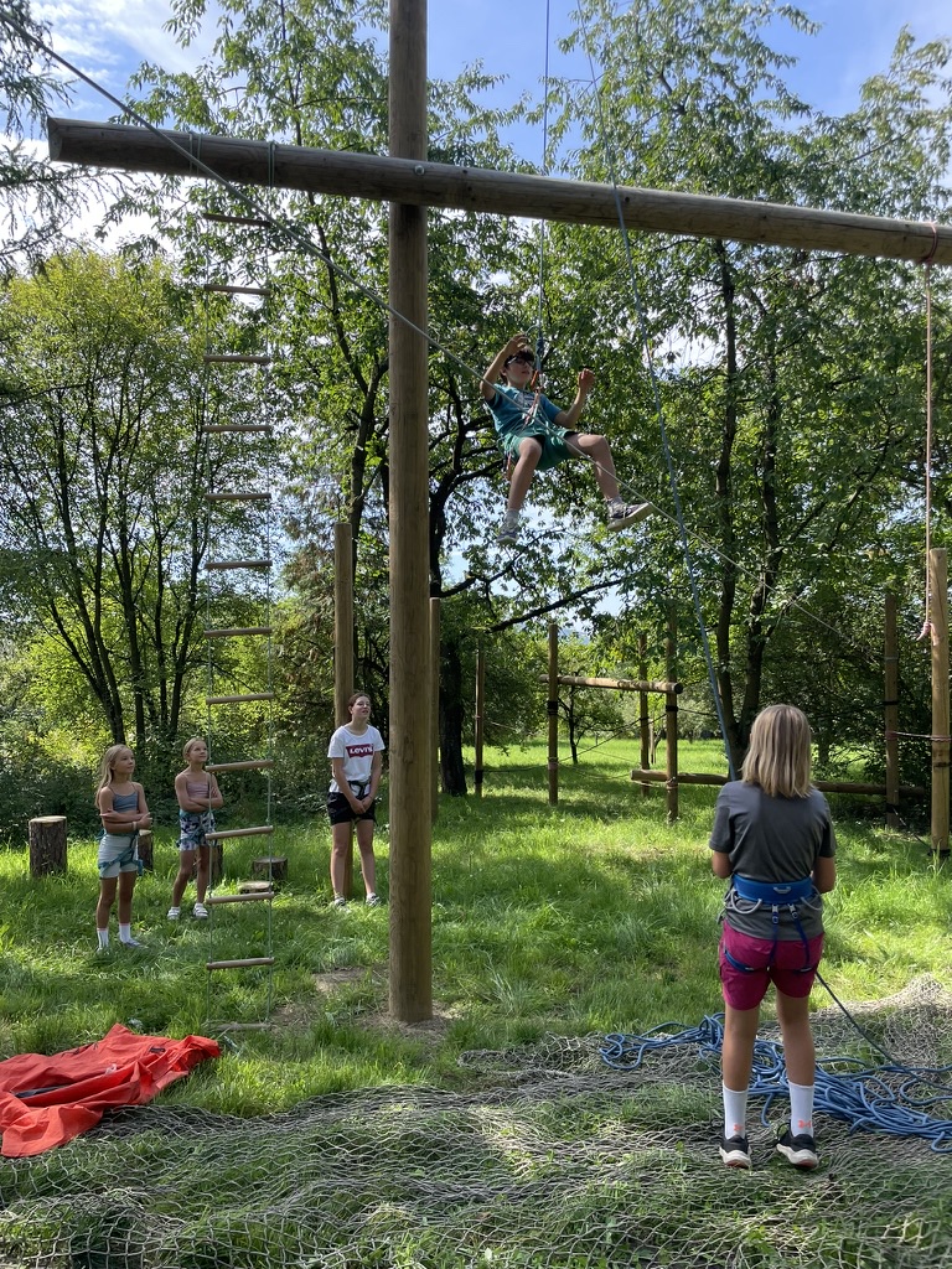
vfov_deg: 67.3
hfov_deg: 53.1
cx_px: 476
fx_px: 953
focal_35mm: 26
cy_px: 634
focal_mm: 4.2
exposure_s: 1/842
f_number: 1.6
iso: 32
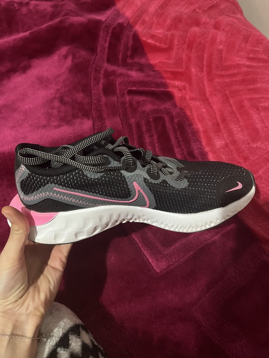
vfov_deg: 67.3
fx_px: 269
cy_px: 179
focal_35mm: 26
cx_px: 134
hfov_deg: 53.1
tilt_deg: -62.5
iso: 500
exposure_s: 1/25
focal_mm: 5.1
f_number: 1.6
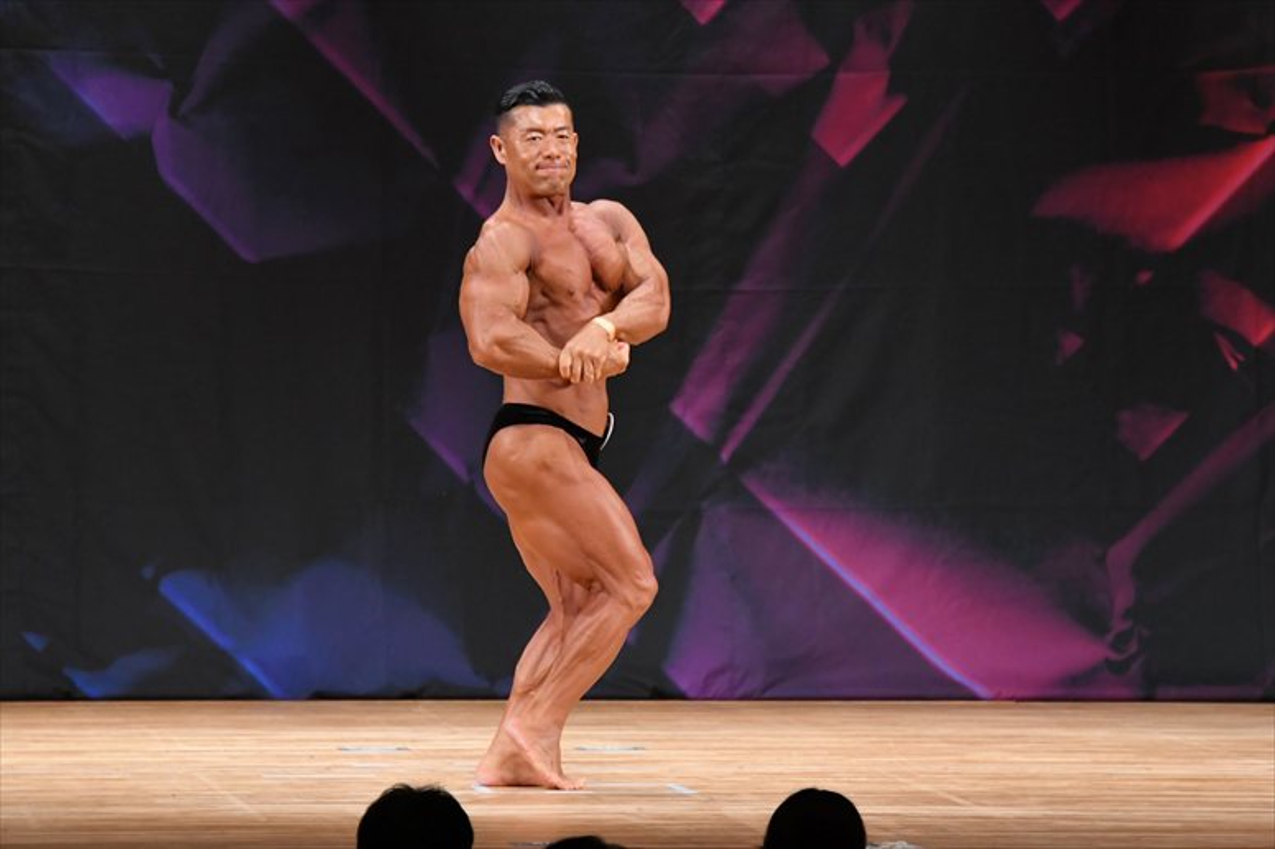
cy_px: 424
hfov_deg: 7.6
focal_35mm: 270
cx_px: 638
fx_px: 9558
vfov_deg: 5.1
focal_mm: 180
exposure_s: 1/400
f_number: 5.6
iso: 3200
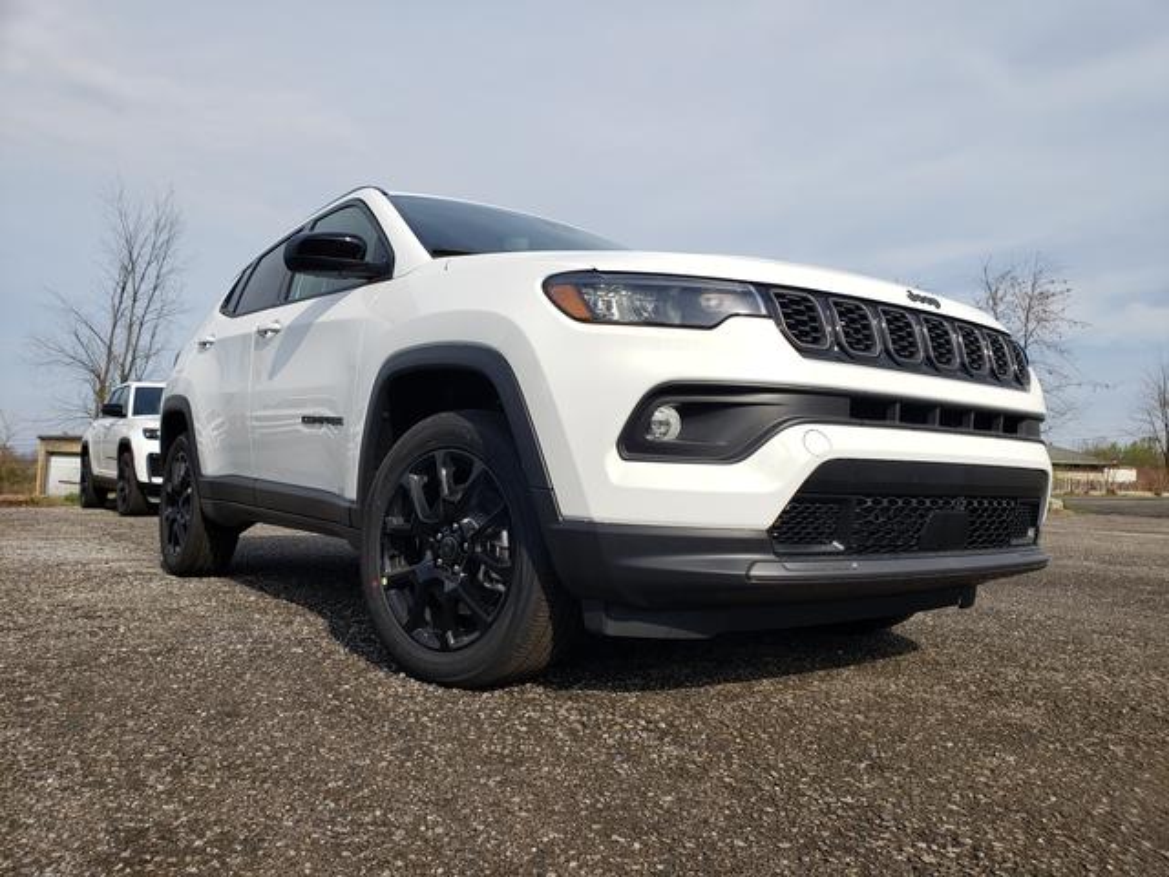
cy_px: 438
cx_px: 584
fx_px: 878
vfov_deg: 53.1
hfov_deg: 67.3
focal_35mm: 26
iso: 50
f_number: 2.4
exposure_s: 1/1666
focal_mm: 4.3
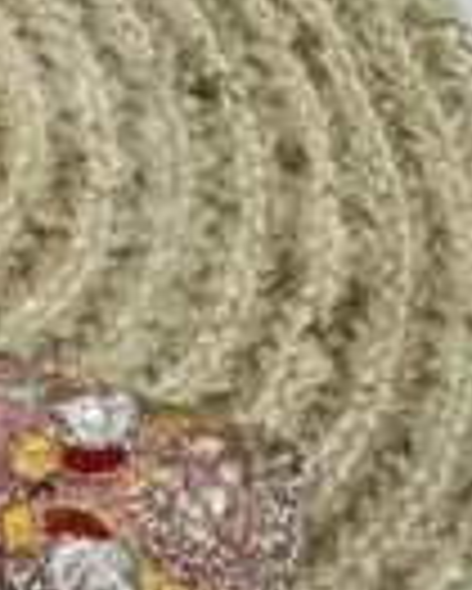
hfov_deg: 10.9
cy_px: 1351
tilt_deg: -65.2
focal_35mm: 124
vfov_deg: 12.6
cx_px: -602
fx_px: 2163
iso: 125
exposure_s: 1/100
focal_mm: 5.96
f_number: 1.6
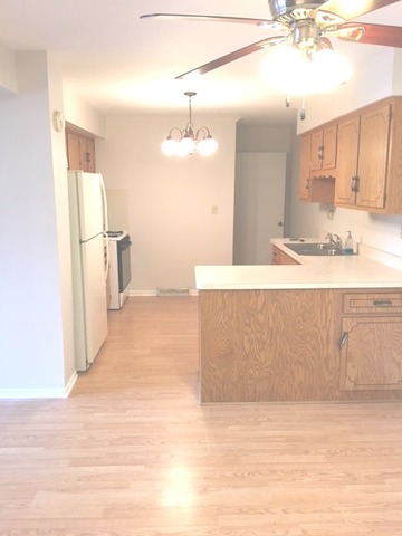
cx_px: 201
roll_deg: +1.8
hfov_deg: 48.2
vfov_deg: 61.7
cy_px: 268
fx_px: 449
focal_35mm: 29
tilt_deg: -10.7
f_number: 2.2
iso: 100
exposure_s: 1/30
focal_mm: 4.15
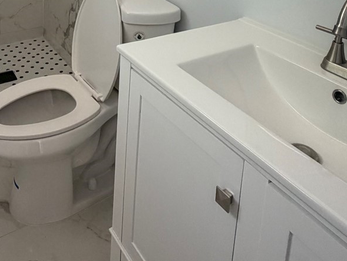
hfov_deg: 48.0
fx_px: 381
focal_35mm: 38
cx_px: 112
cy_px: -47
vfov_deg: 31.9
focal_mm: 2.22
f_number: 2.2
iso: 320
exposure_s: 1/121
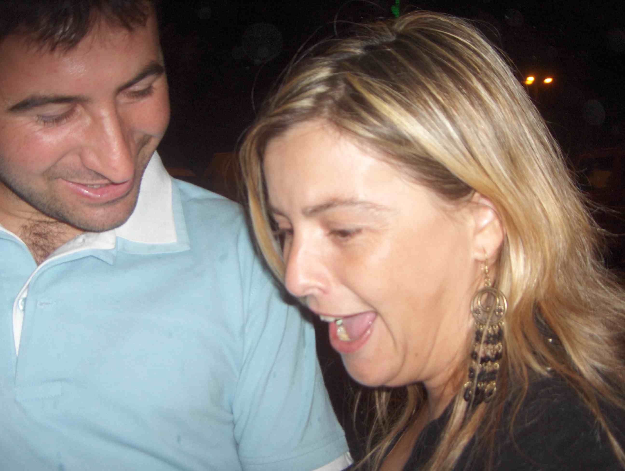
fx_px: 705
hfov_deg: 47.8
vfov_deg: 36.9
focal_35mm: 39
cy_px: 236
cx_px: 312
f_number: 2.8
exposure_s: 1/60
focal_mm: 8
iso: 100
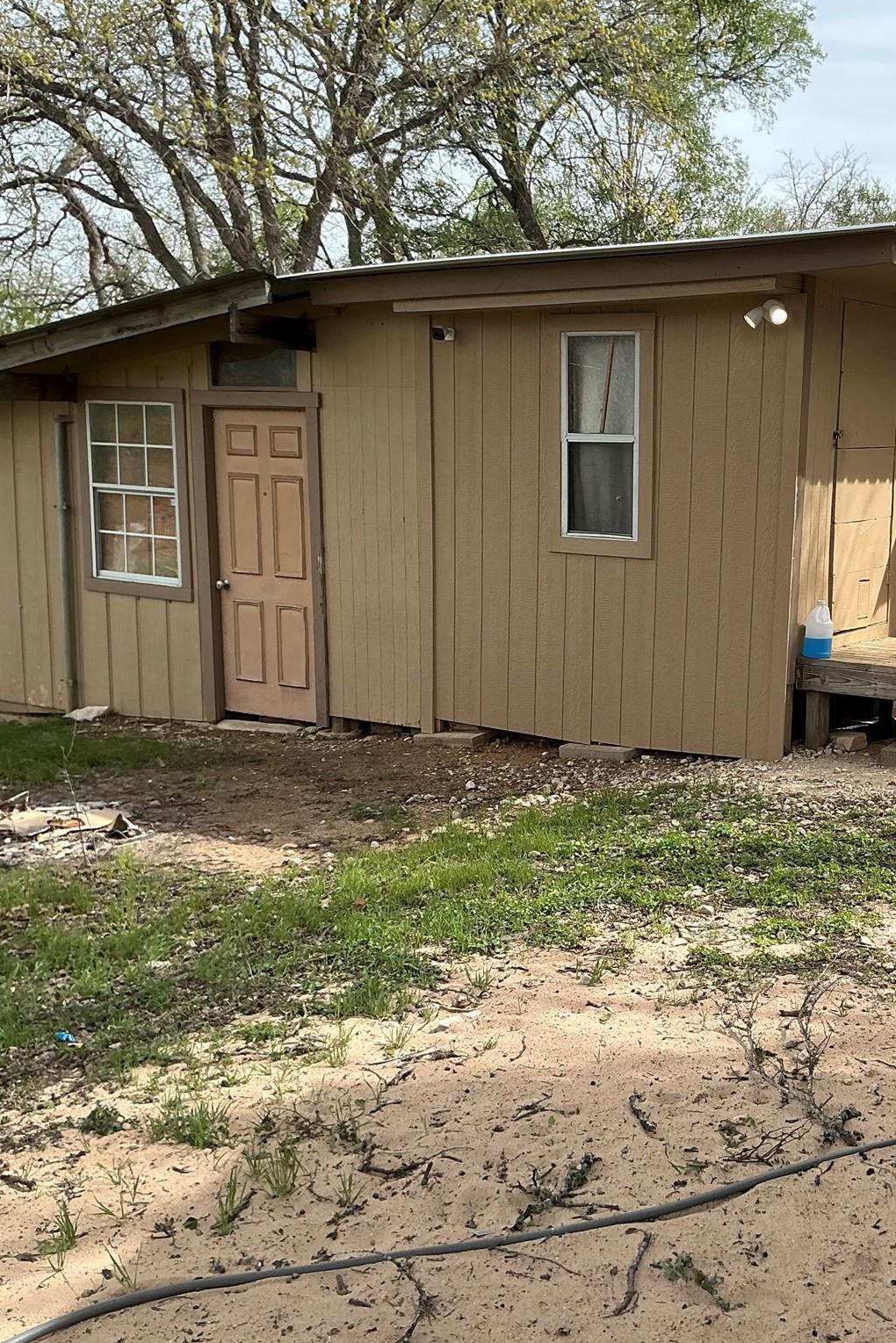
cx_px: 716
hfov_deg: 33.2
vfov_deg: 49.5
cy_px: 669
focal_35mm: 39
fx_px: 1455
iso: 25
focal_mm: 3
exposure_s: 1/792
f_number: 1.8
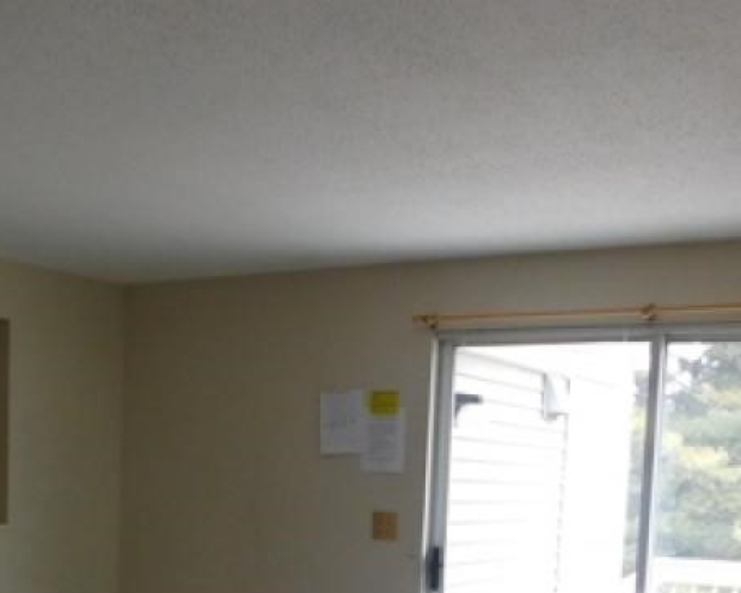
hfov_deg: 36.5
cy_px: 591
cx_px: 294
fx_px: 1119
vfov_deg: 28.0
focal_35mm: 51
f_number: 3
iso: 200
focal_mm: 4
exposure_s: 1/30
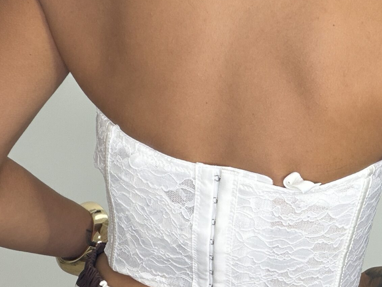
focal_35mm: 68
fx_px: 750
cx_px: 308
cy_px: 109
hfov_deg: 27.9
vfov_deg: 21.6
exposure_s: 1/111
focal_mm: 2.71
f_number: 1.9
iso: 64
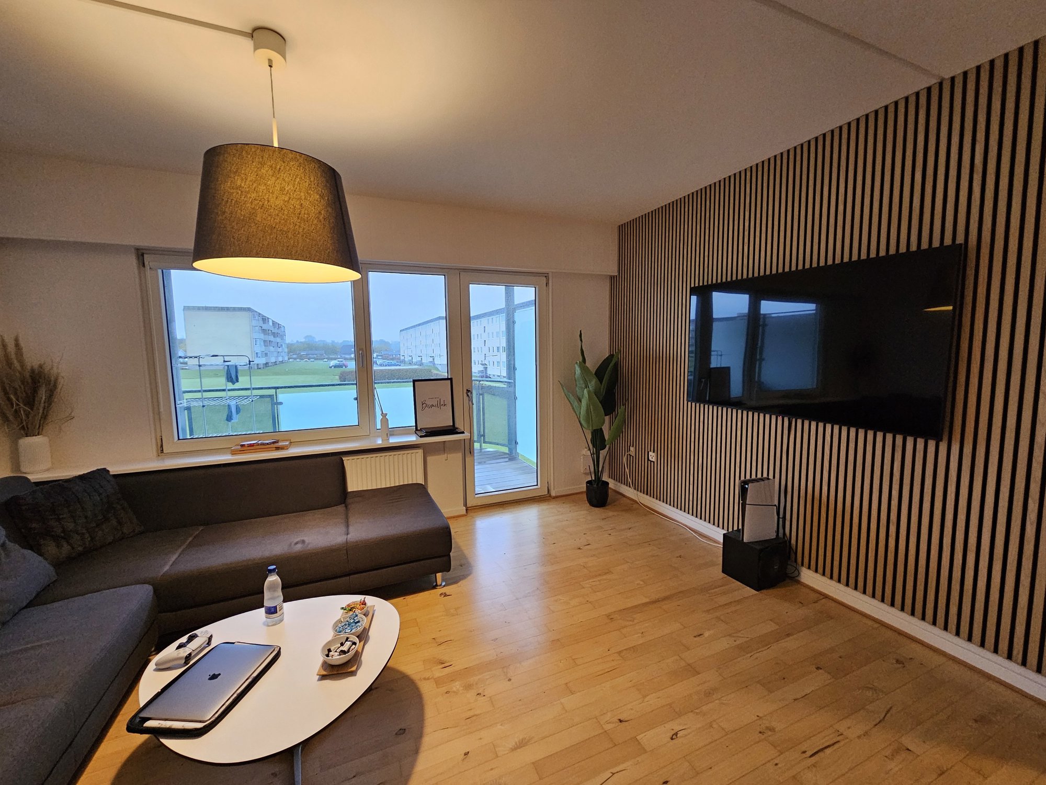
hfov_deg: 106.2
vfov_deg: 89.9
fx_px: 393
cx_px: 523
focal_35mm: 13
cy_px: 392
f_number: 2.2
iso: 320
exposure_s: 1/33
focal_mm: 2.2
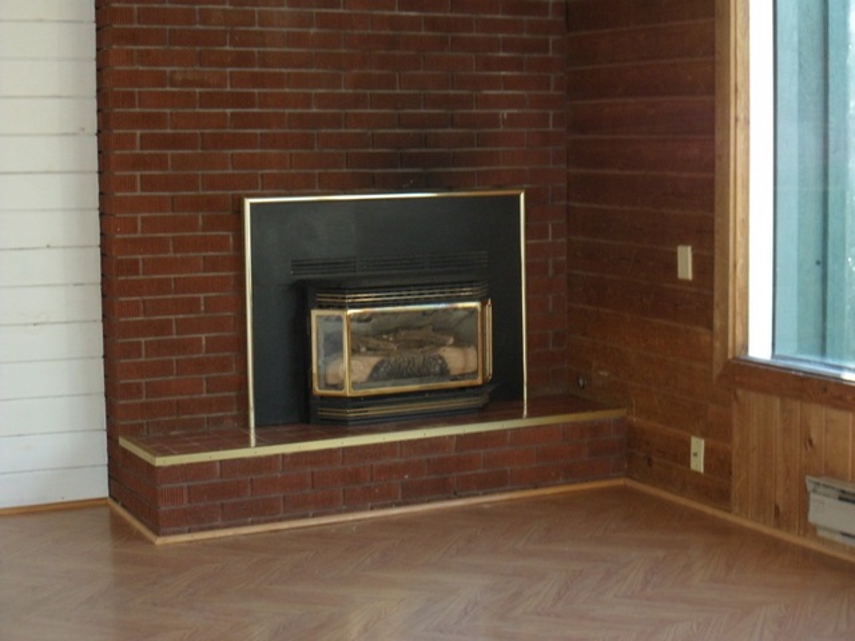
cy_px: 320
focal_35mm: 68
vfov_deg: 21.6
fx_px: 1680
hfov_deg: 28.6
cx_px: 428
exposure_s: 1/45
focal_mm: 10.6
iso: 240
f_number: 4.7
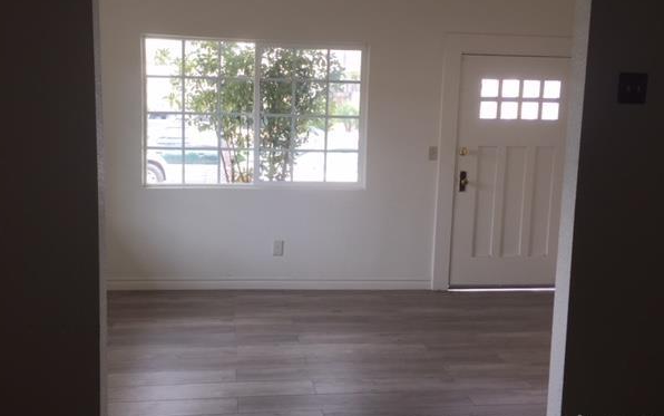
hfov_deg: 58.1
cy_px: 191
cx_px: 309
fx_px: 597
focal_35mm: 33
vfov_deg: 38.3
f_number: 2.2
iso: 32
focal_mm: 4.15
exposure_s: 1/60
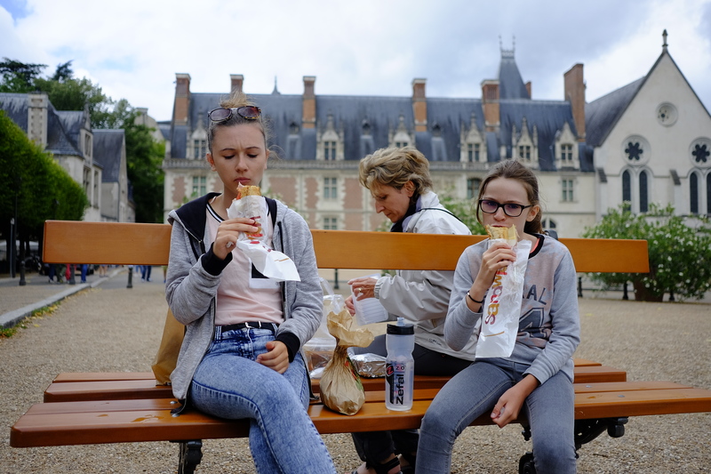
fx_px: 691
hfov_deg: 54.4
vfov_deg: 37.8
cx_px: 356
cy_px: 237
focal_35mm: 35
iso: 400
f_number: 2
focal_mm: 23
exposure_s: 1/2400
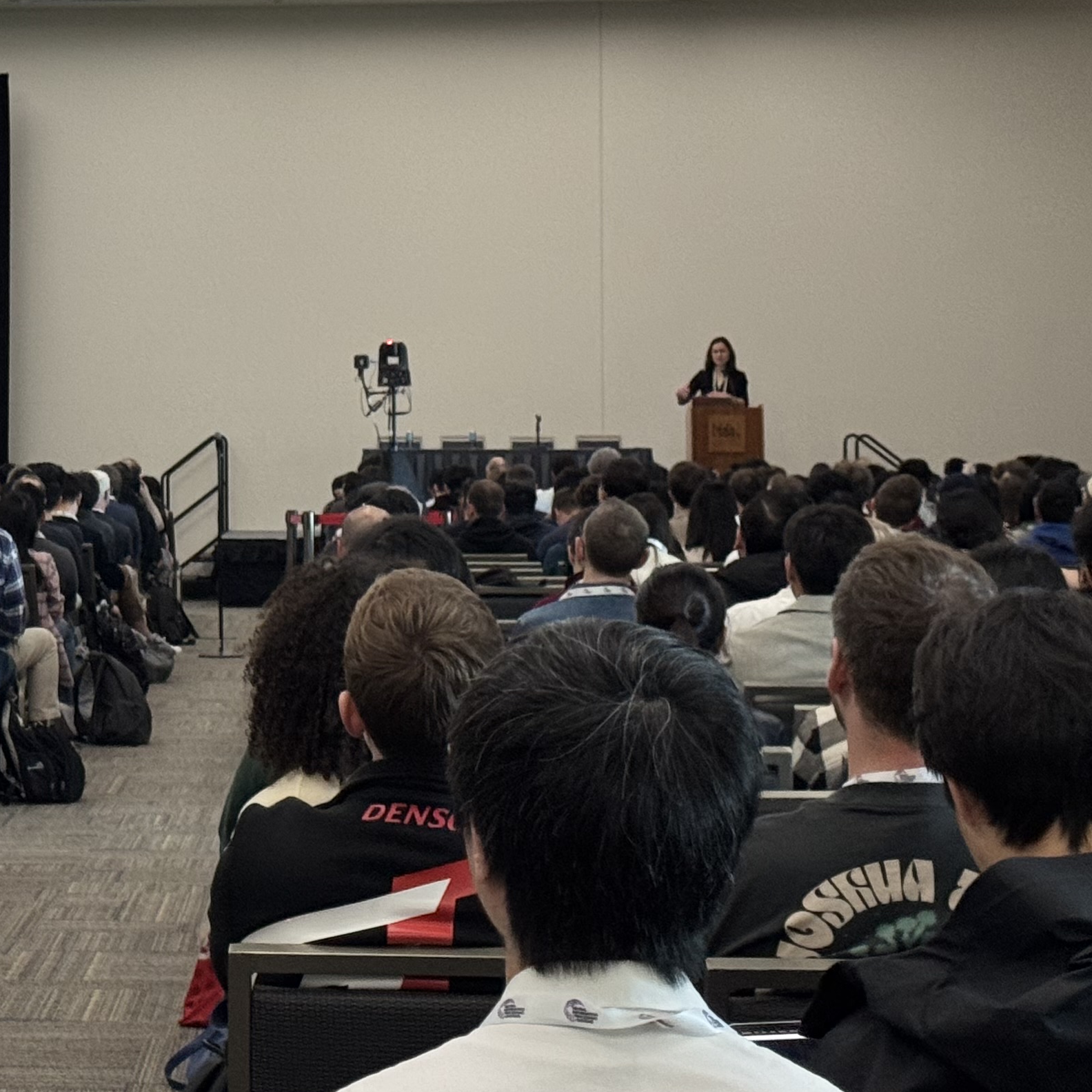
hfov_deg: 15.8
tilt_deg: +0.5
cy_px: 300
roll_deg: -0.7
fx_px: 3855
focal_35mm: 108
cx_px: 19
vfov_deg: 16.1
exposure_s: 1/40
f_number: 1.78
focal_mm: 6.76
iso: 250
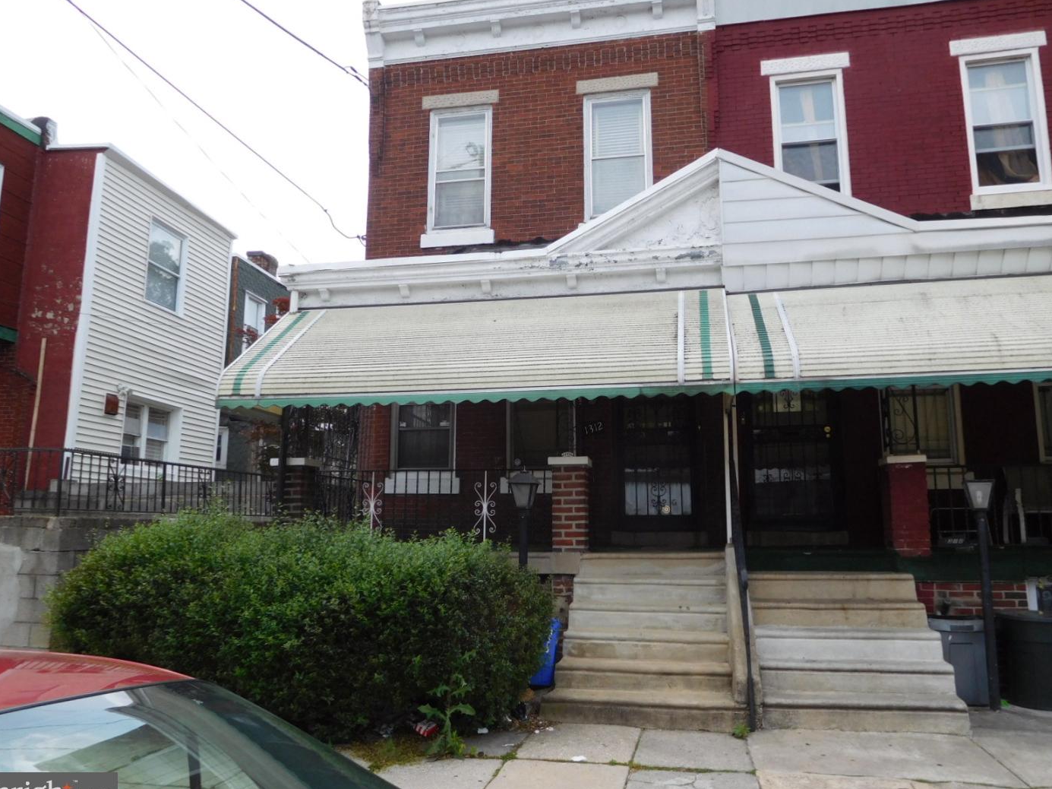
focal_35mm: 26
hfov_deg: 67.3
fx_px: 790
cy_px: 406
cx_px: 532
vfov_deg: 53.0
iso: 125
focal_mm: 4.5
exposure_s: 1/800
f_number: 3.4
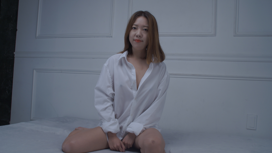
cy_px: 81
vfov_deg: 33.7
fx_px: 252
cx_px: 134
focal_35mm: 35
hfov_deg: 56.6
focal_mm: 22
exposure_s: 1/125
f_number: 5.6
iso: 200
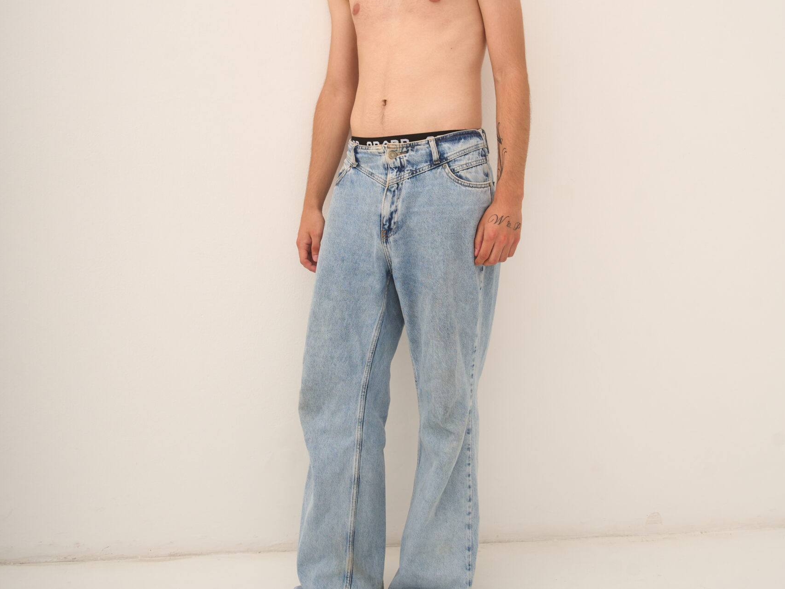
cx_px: 393
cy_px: 177
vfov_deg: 33.9
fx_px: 952
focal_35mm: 42
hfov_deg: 44.8
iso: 400
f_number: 7.1
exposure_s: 1/200
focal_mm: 29
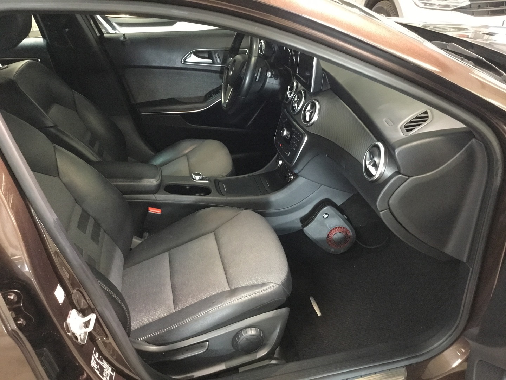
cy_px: 190
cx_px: 253
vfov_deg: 45.4
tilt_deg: -30.4
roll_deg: +5.0
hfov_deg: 58.4
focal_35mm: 31
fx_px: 453
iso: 250
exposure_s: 1/17
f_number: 2.4
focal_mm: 3.3
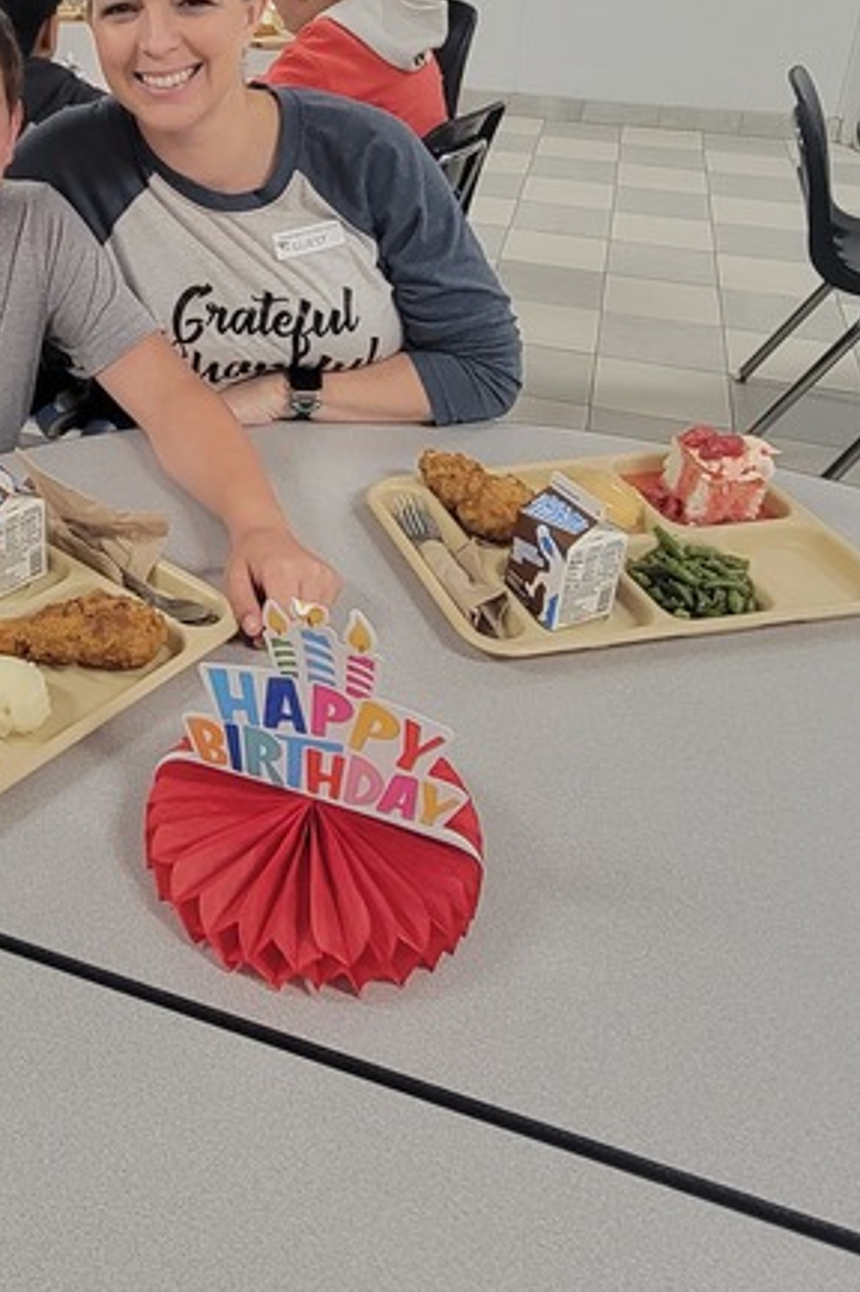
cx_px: 108
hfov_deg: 38.6
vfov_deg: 55.7
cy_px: 310
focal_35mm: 32
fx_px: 1148
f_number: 2.2
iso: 250
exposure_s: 1/60
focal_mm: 2.2
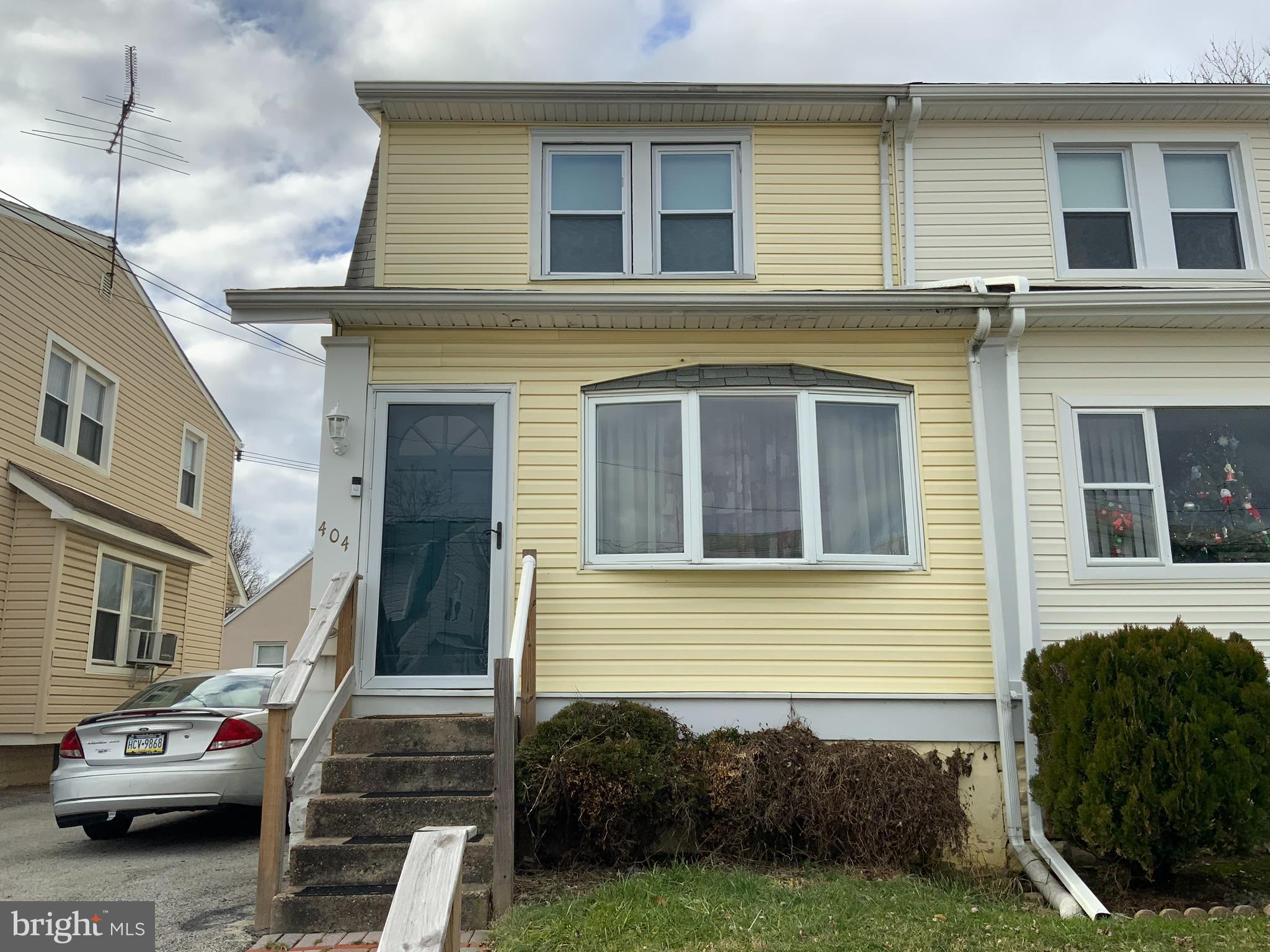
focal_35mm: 29
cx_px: 635
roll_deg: -0.8
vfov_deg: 48.2
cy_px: 476
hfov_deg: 61.7
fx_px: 1064
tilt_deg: +11.6
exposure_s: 1/1279
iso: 16
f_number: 1.8
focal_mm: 3
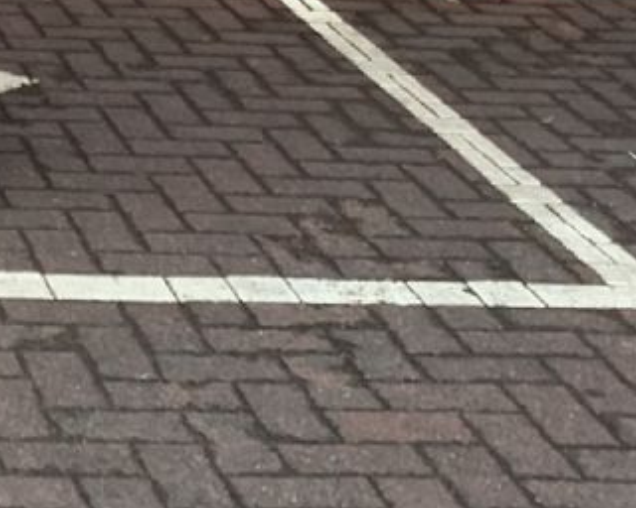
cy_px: -246
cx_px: -374
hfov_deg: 14.6
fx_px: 2278
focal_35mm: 121
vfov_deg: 12.2
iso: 25
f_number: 2.4
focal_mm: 3.3
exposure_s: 1/120
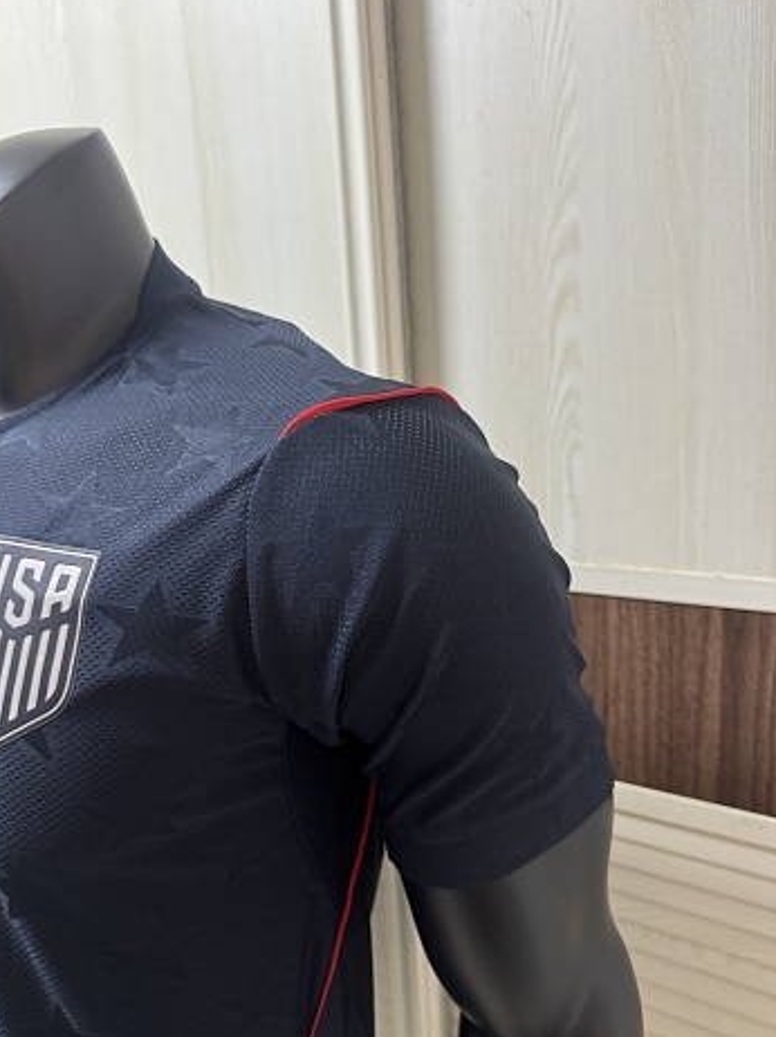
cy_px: 532
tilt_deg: -10.4
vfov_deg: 67.3
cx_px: 358
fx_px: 778
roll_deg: +4.1
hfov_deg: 53.0
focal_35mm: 26
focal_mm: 6.76
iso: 320
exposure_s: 1/60
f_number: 1.78
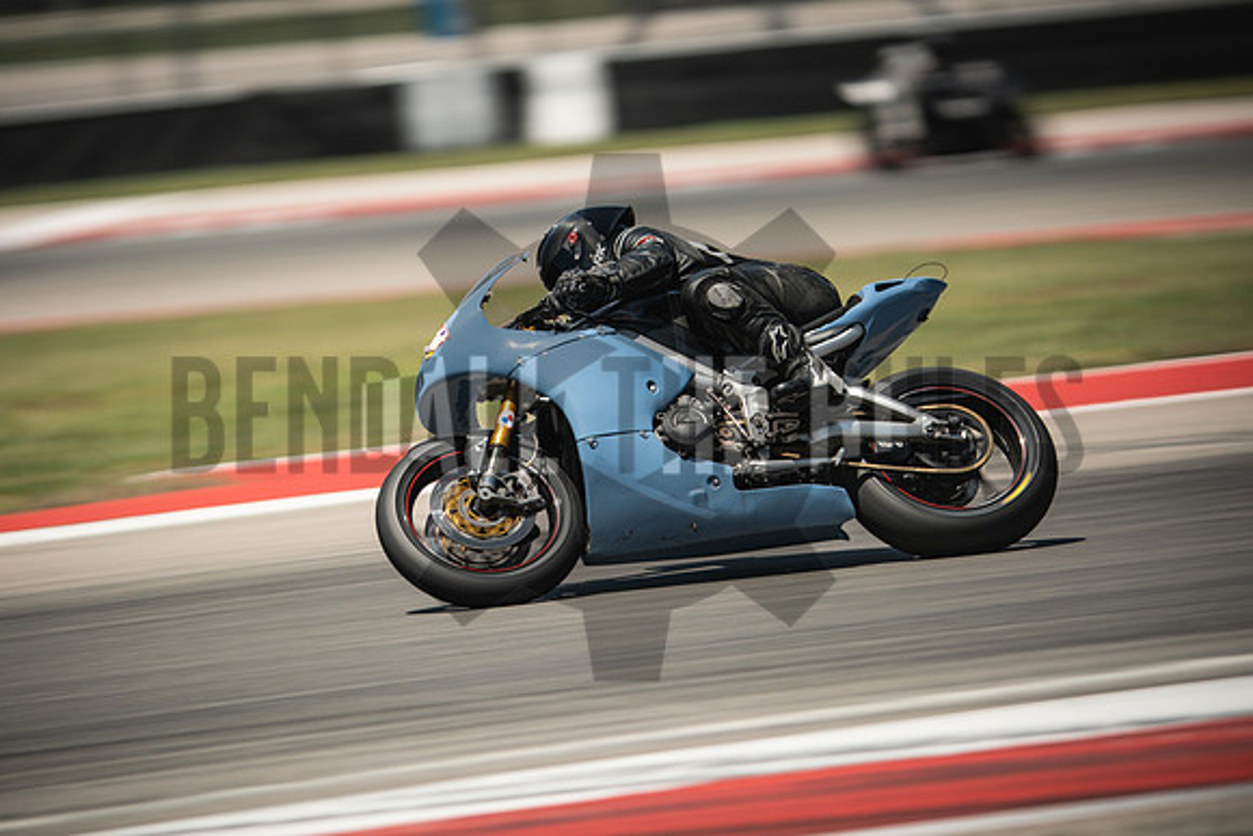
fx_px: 12347
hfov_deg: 5.8
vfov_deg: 3.9
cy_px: 439
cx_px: 512
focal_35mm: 355
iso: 160
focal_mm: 200
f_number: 2
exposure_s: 1/250
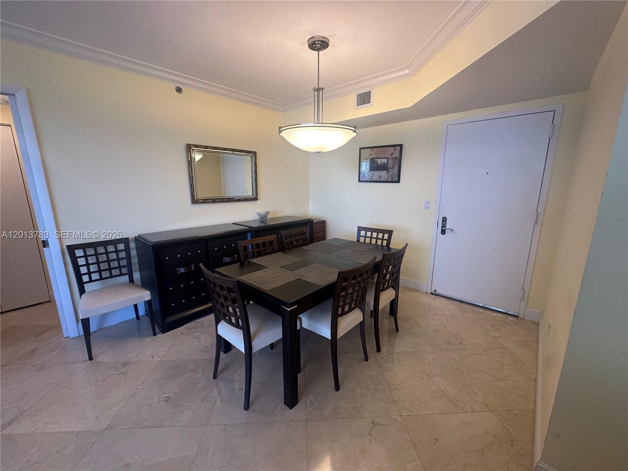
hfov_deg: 102.1
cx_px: 314
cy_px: 236
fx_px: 254
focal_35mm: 14
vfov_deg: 85.7
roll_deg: -0.1
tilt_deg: -11.5
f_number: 2.2
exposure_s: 1/120
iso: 200
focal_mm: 2.22
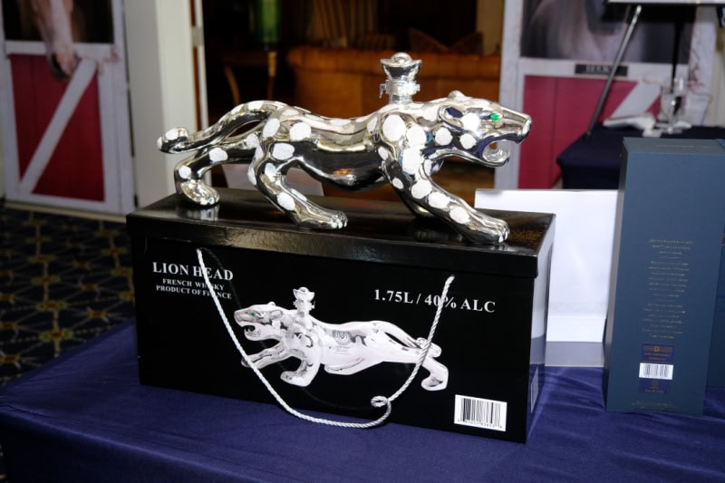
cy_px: 242
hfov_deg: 47.4
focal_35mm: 41
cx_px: 362
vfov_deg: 32.6
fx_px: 825
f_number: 4
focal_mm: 27.5
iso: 800
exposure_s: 1/250
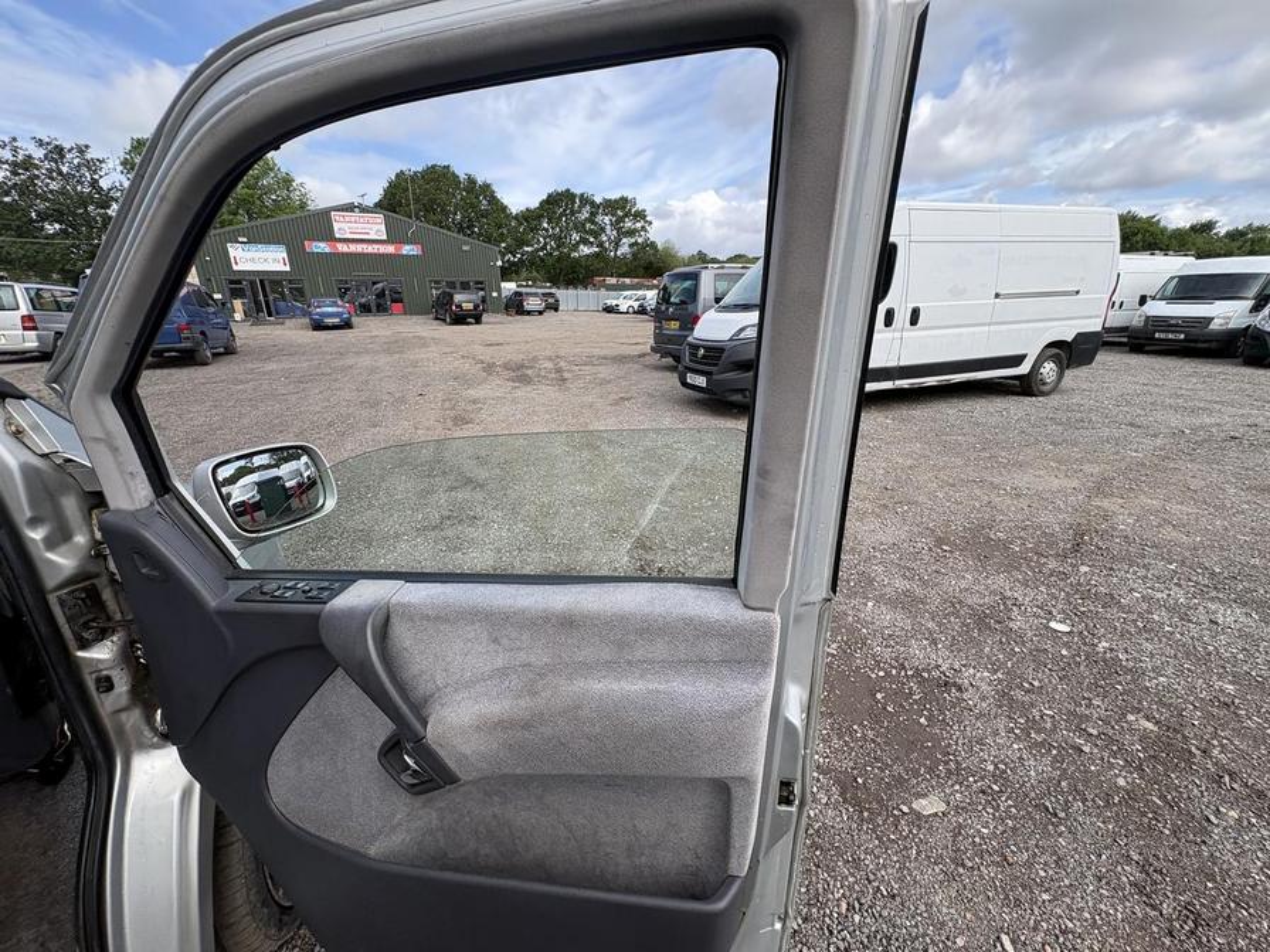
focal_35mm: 14
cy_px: 476
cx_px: 635
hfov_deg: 102.1
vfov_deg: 85.7
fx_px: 514
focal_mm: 2.22
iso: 50
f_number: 2.2
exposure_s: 1/734
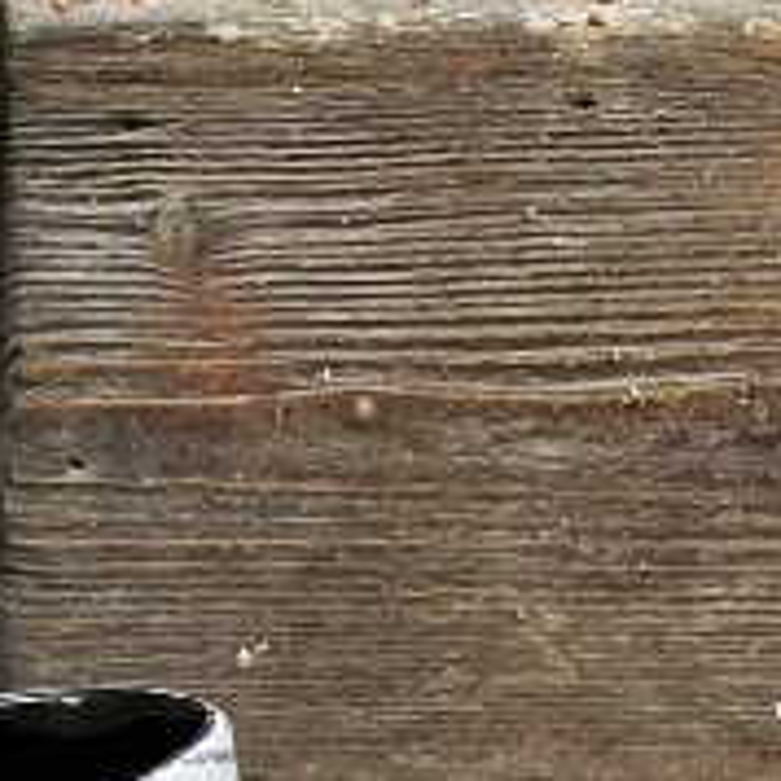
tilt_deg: -24.0
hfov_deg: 11.1
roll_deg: -0.5
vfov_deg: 9.6
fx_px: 3956
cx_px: -176
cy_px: 2058
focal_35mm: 155
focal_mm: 5.1
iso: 32
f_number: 1.6
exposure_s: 1/132
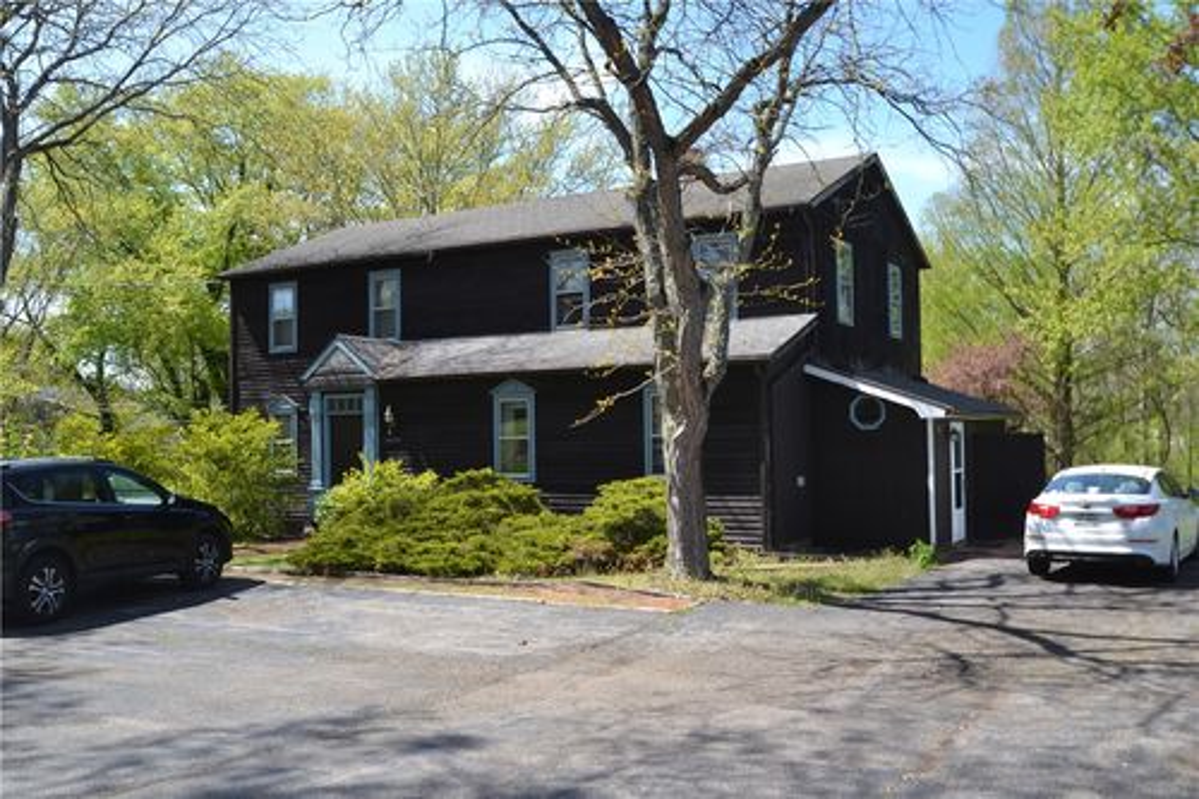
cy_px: 400
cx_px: 600
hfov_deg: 59.5
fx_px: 1049
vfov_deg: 41.7
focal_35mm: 32
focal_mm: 21
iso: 100
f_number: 5.6
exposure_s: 1/125
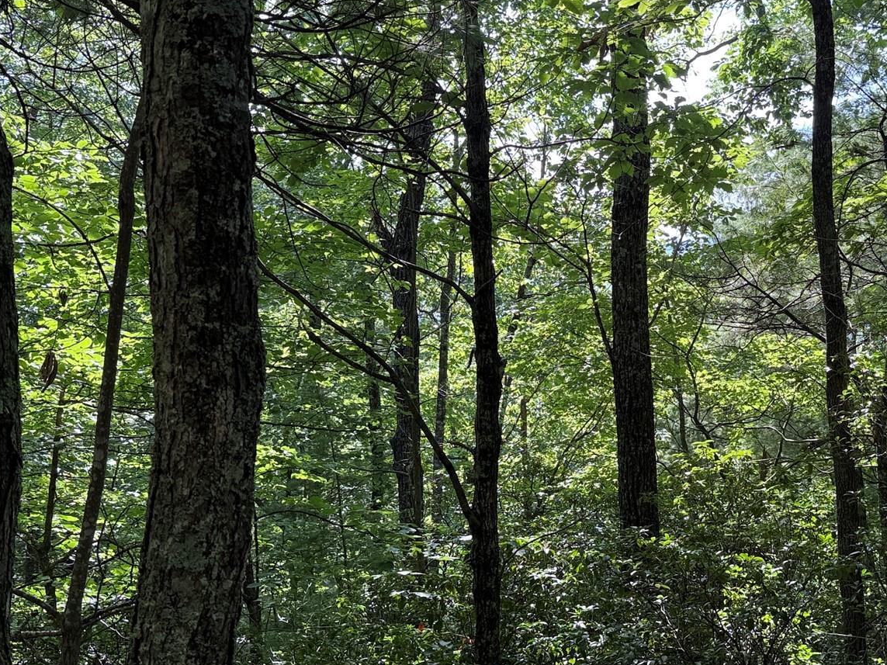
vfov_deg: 33.5
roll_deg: -0.6
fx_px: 1102
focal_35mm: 43
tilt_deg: -1.0
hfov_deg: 41.9
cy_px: 290
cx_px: 713
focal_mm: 6.76
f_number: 1.78
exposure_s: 1/309
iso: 80
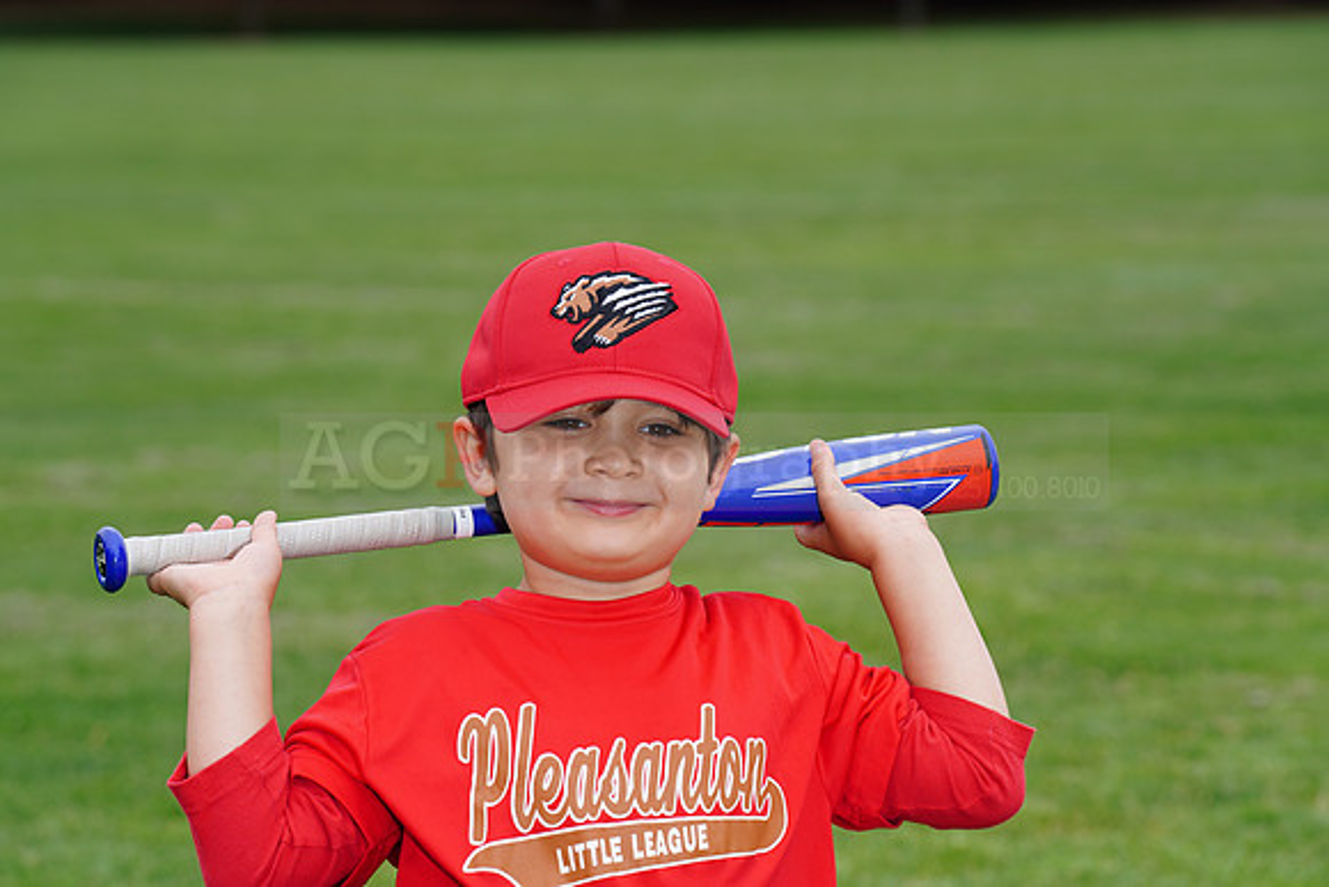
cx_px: 664
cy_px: 444
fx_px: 6868
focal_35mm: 186
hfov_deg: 11.1
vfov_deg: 7.4
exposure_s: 1/250
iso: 200
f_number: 9
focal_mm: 186
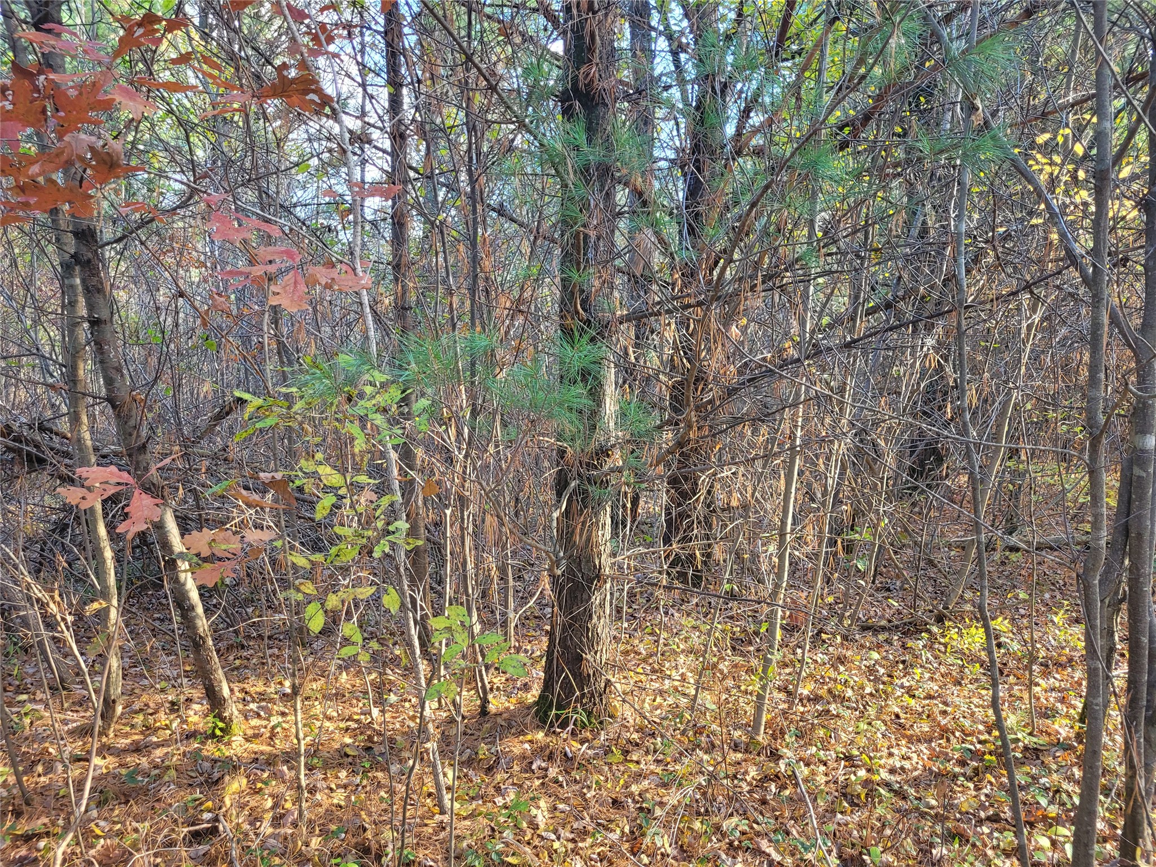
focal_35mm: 26
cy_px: 434
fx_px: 868
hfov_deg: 67.3
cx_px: 578
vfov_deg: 53.1
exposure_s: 1/100
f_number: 1.8
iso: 100
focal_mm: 5.4
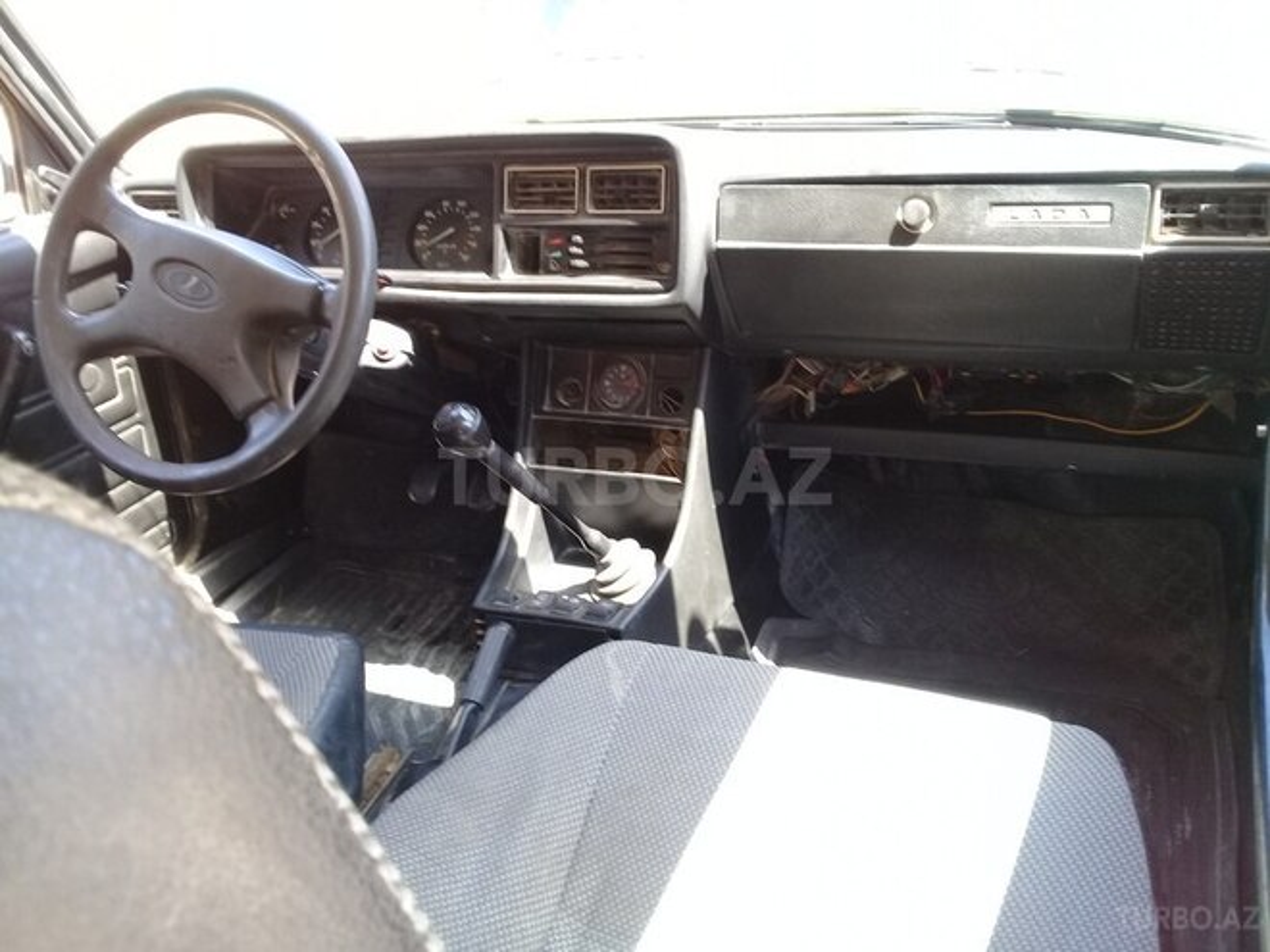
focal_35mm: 31
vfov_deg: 45.4
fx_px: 1137
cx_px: 635
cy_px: 476
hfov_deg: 58.4
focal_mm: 3.3
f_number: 2.2
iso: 50
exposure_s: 1/33
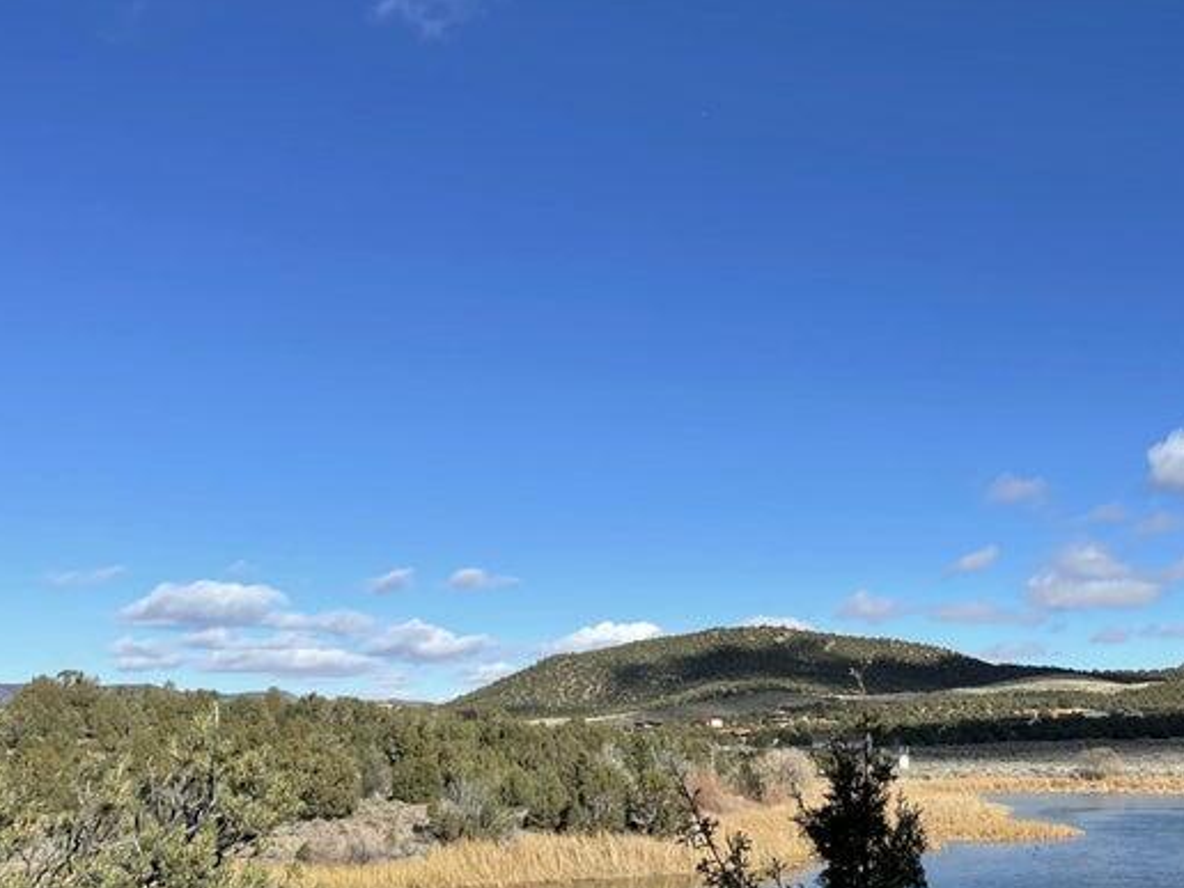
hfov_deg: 42.5
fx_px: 1471
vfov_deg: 33.6
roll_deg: +0.6
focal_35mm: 43
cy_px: 468
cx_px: 891
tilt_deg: +9.6
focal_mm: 4.2
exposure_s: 1/4000
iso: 32
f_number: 1.6
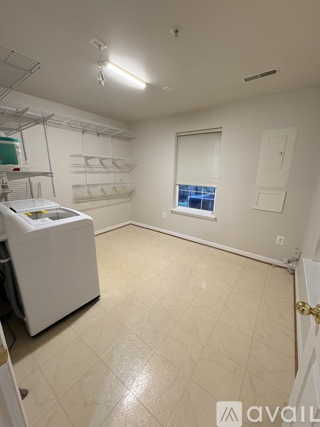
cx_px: 160
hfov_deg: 85.7
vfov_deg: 102.1
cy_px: 214
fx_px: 173
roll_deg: -1.6
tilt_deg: -14.6
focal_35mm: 14
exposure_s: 1/60
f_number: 2.2
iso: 250
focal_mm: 2.22
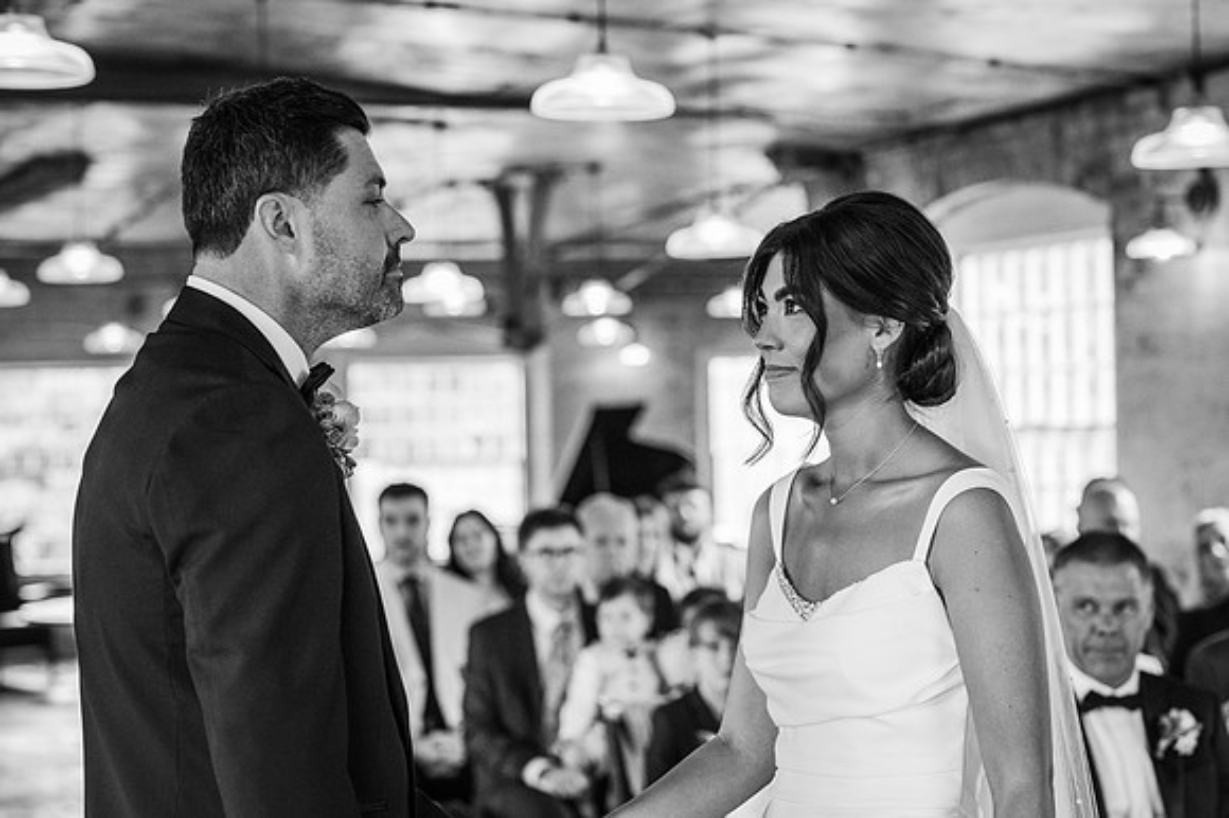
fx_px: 2900
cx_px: 614
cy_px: 409
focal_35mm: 85
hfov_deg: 23.9
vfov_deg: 16.1
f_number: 4
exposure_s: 1/200
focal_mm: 85
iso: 2000
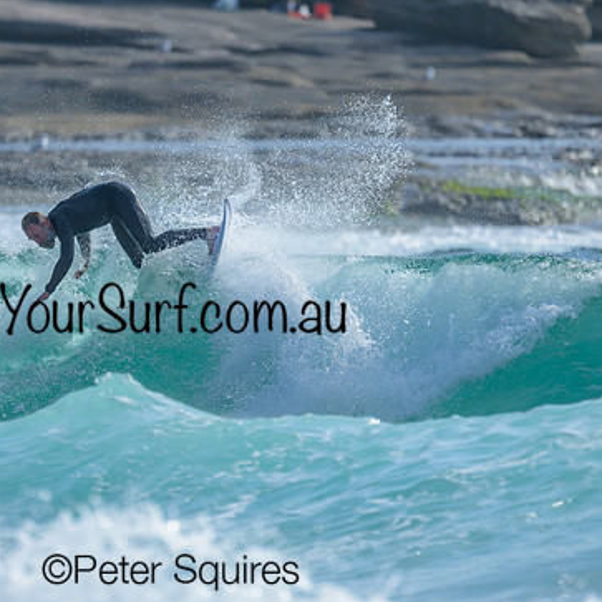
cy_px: 294
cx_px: 171
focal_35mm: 1088
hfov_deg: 1.6
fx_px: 21407
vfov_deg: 1.6
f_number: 6.3
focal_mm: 800
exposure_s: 1/2000
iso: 250
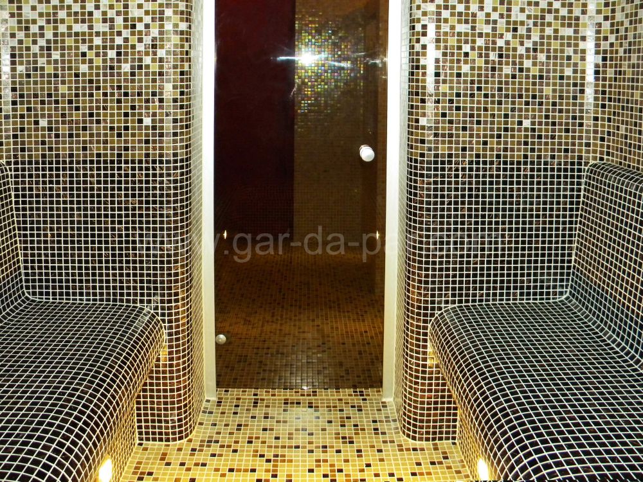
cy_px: 241
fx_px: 520
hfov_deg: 63.4
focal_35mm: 28
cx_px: 322
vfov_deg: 49.7
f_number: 3.5
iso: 400
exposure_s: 1/26
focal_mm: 5
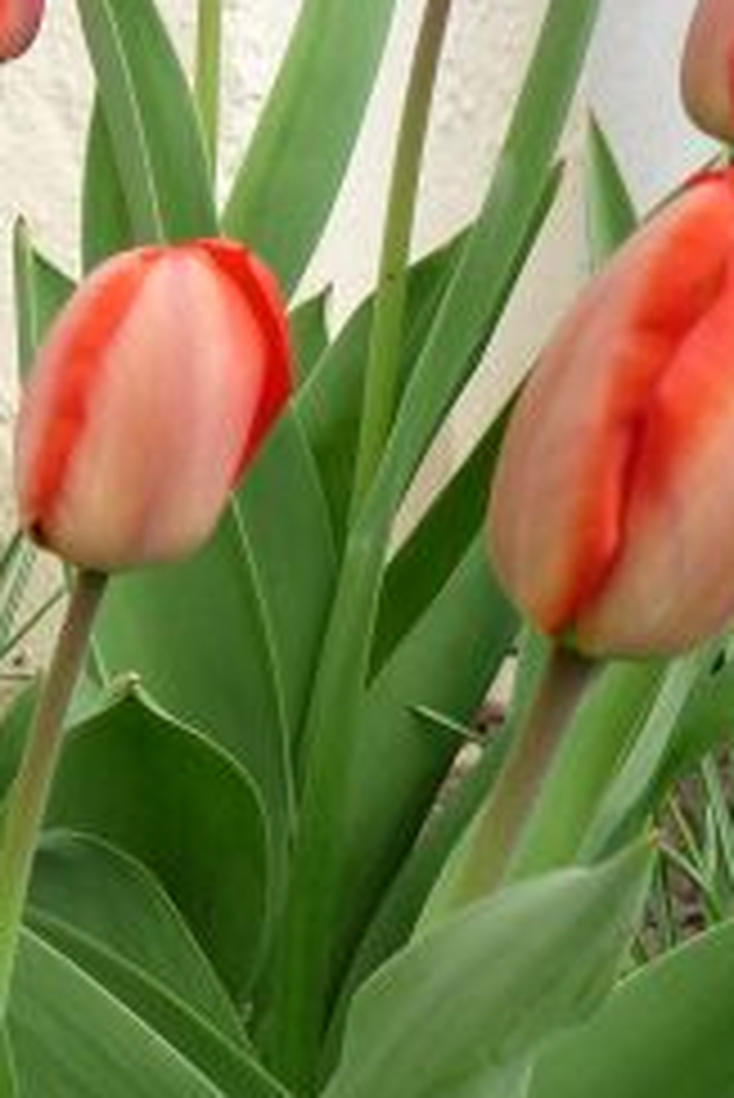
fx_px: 2748
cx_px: -216
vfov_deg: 22.5
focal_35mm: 90
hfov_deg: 14.6
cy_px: 778
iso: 80
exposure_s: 1/320
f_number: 2.8
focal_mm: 5.5
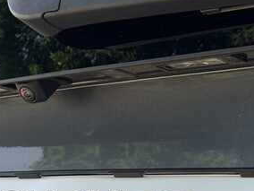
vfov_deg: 15.9
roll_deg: -1.7
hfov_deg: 20.9
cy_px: 130
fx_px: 682
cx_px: 61
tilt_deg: +4.8
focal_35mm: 93
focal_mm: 6.76
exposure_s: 1/846
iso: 64
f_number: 1.78
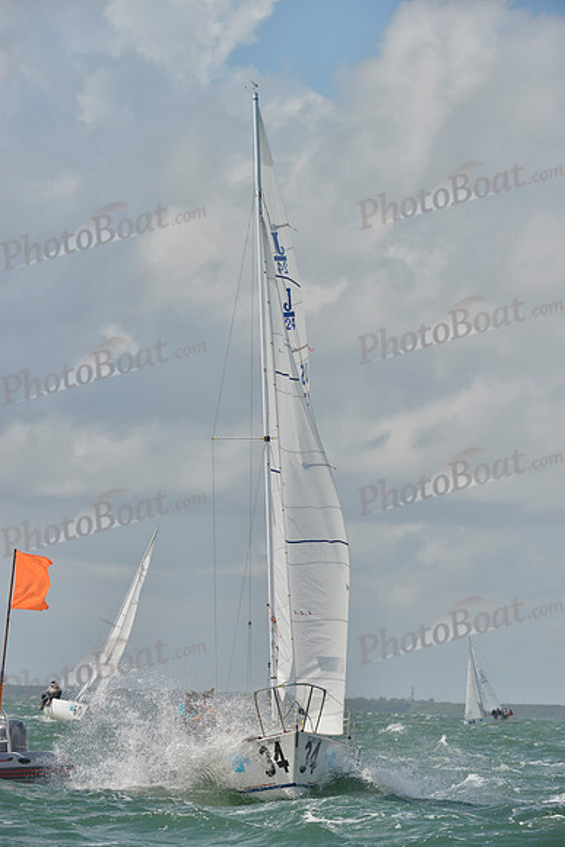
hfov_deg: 6.9
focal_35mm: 200
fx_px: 4705
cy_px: 424
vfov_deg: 10.3
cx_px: 282
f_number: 8
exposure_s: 1/1250
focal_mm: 200
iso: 280
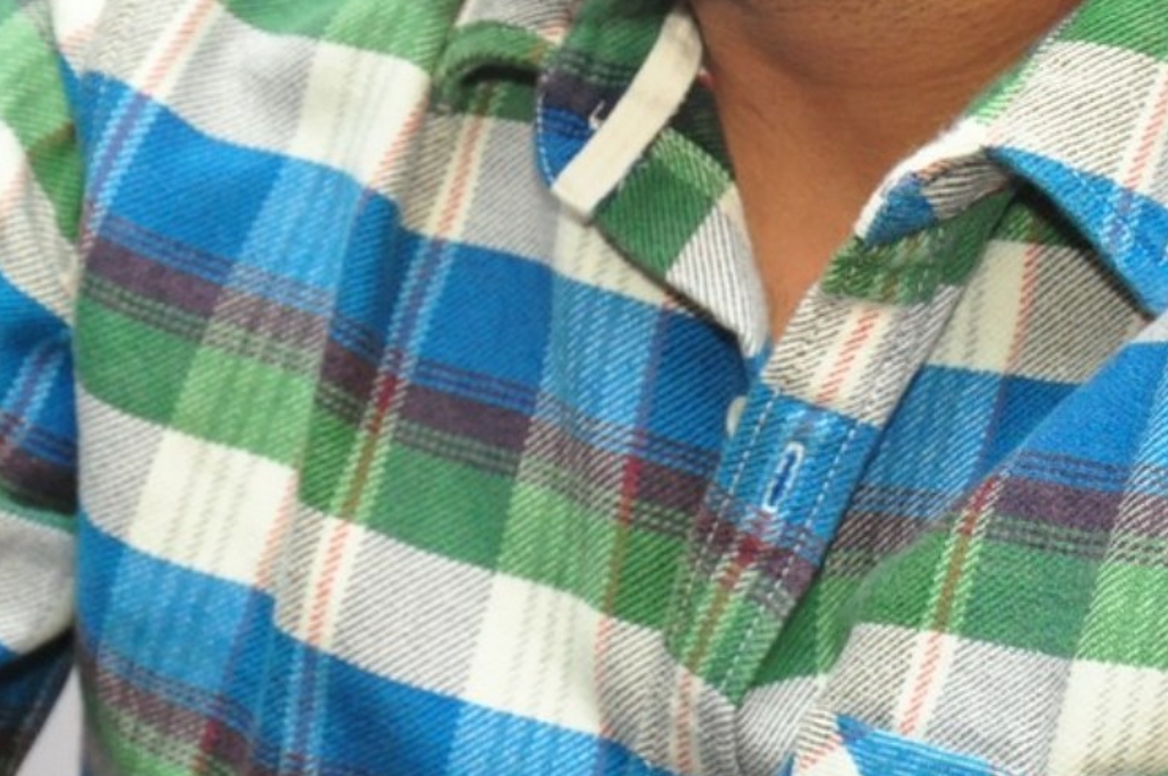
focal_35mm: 220
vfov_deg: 6.2
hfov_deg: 9.3
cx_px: 109
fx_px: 7130
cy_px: -242
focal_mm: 48
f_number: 5
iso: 800
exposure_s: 1/125
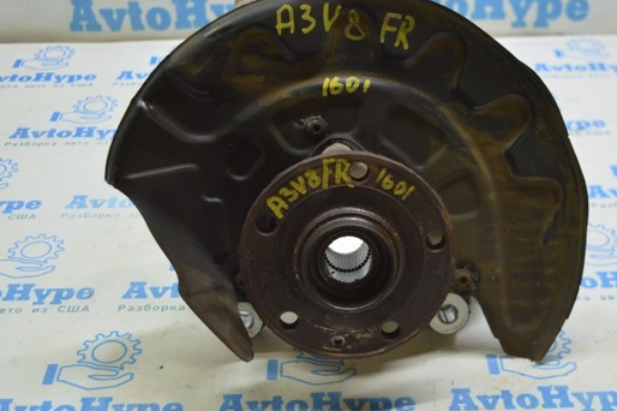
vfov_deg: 24.2
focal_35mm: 56
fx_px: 959
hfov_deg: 35.6
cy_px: 206
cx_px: 337
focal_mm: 30
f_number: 4.2
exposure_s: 1/40
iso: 400
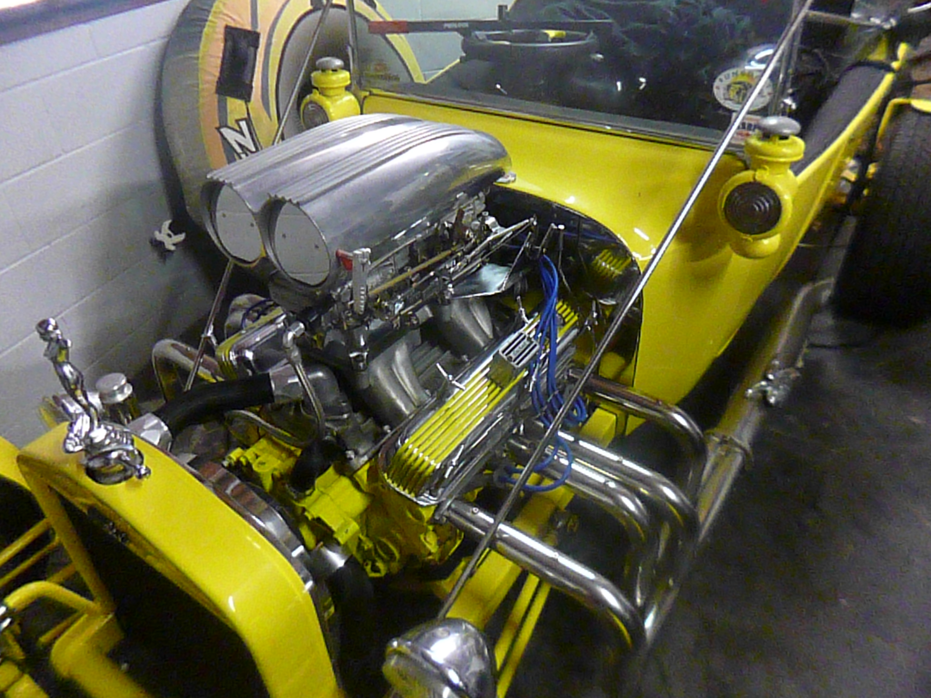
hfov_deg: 71.6
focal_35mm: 24
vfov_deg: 56.8
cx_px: 466
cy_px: 349
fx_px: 645
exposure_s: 1/15
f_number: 2.5
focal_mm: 4.3
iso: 1600
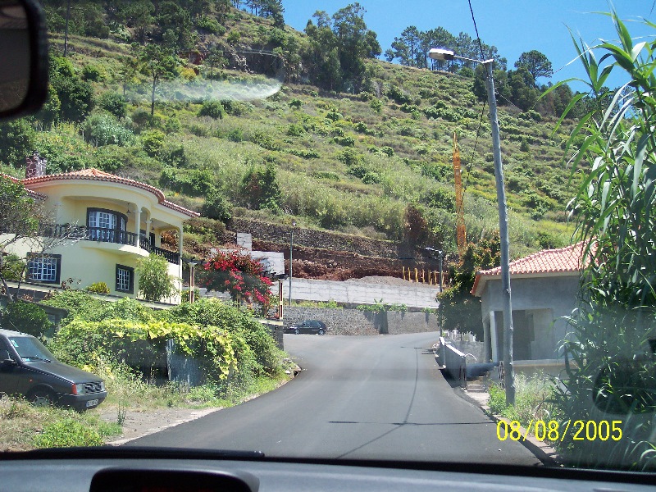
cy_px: 246
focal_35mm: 38
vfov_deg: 37.7
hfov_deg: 49.0
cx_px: 328
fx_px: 720
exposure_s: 1/700
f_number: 2.8
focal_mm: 8
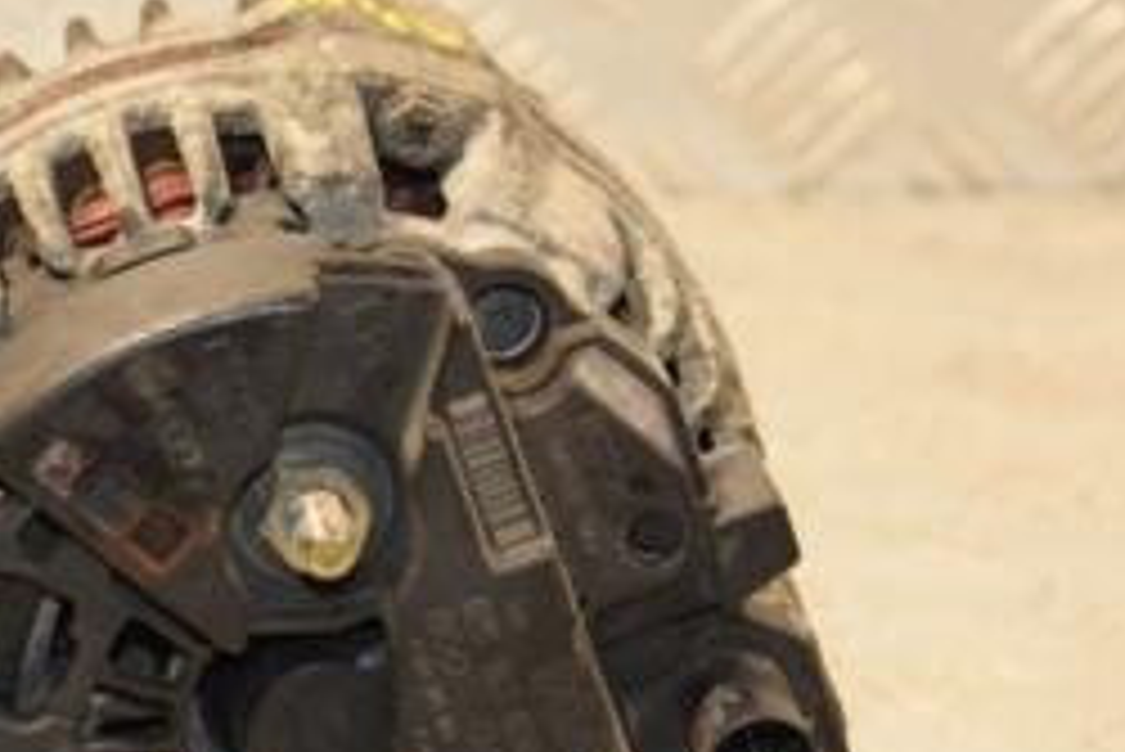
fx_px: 6535
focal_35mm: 209
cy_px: 567
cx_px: 266
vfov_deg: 6.6
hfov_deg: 9.8
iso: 800
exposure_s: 1/160
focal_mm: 58
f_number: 5
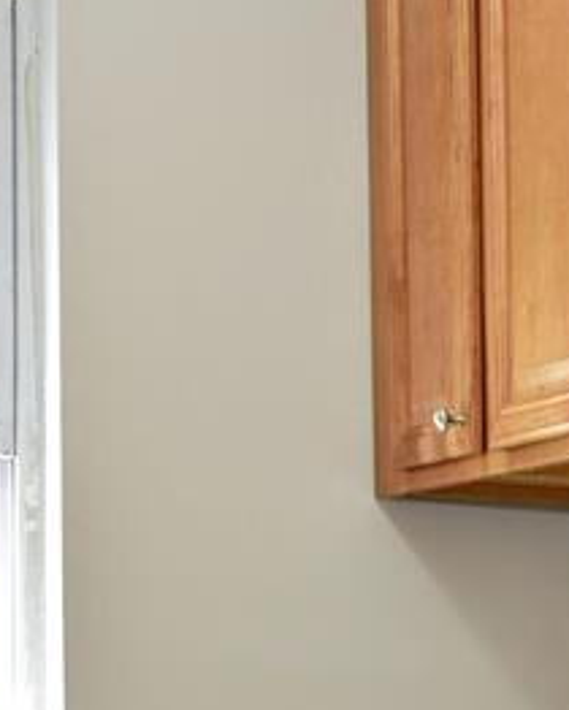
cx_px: 1000
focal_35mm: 88
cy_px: 741
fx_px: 1850
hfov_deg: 15.3
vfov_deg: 20.9
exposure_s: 1/60
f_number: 3.2
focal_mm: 24
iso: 800
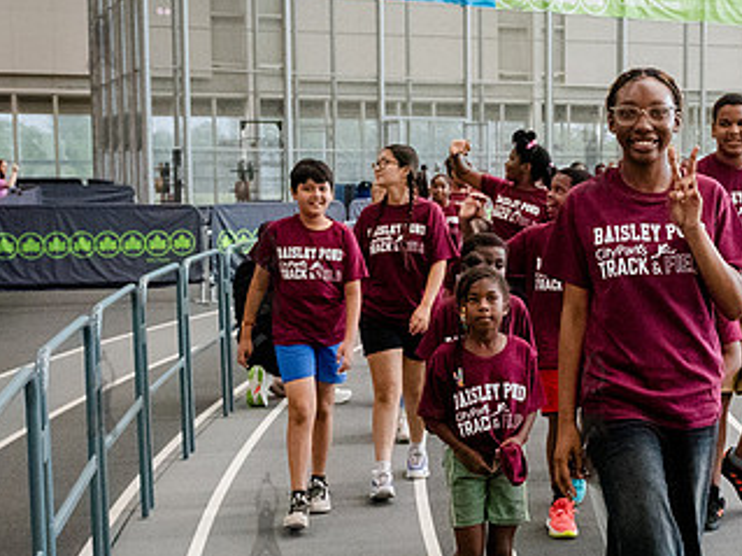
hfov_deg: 29.0
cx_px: 615
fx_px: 1393
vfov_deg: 22.5
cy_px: 332
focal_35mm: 65
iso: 6400
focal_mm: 24
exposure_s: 1/640
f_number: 4
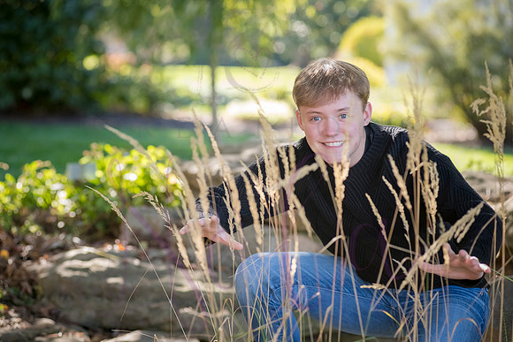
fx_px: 1497
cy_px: 171
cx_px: 256
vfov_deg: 13.0
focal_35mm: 105
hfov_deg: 19.5
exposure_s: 1/640
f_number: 4
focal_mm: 105
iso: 800
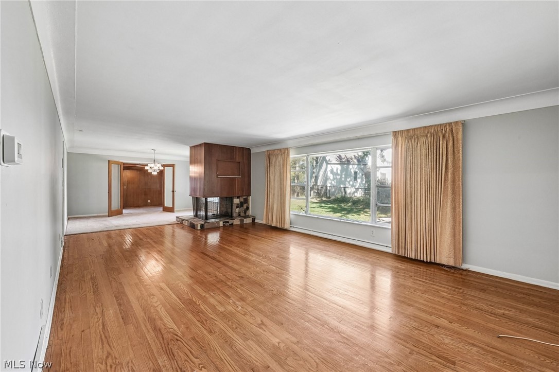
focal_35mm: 14
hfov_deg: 104.3
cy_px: 186
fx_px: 217
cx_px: 280
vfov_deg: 81.2
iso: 400
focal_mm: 14
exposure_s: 1/25
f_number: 8
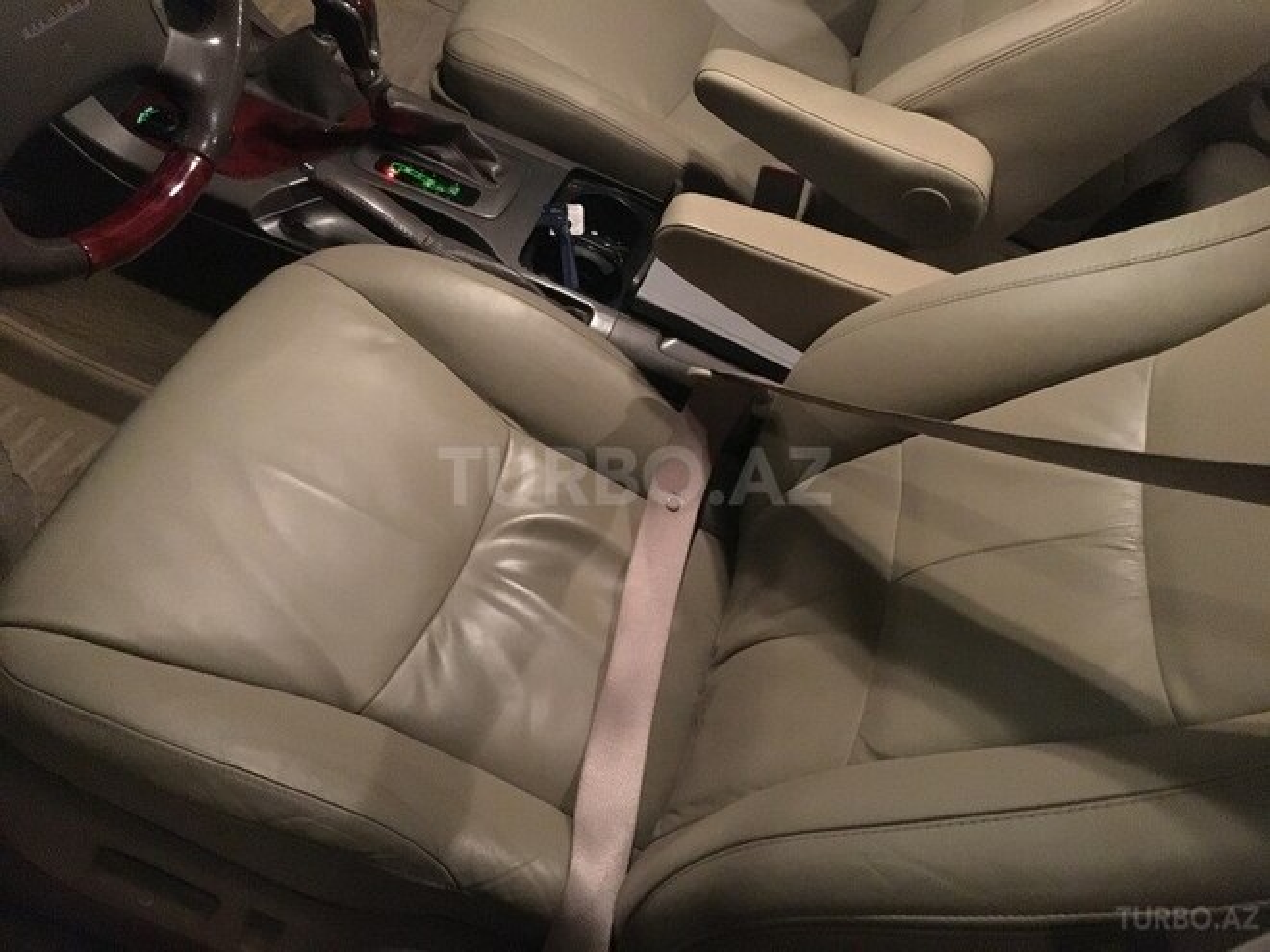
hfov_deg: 61.7
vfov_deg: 48.2
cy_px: 476
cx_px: 635
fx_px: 1064
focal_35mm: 29
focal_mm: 4.15
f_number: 2.2
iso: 1250
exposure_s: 1/17
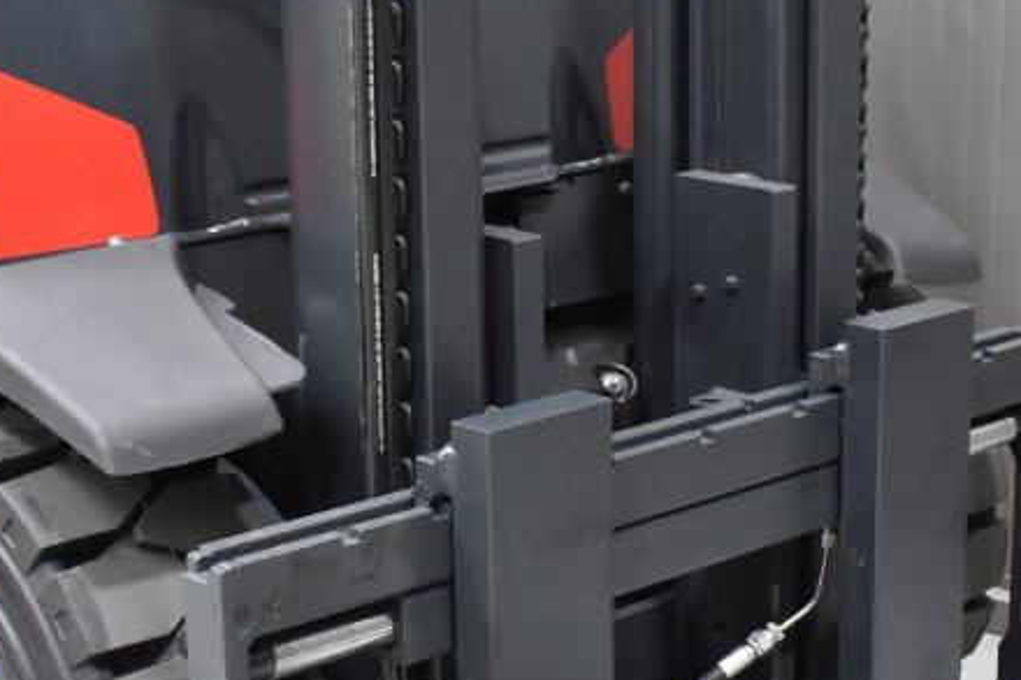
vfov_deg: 15.1
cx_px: 615
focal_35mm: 90
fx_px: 2551
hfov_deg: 22.6
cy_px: 566
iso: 1600
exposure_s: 1/20
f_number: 5
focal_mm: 22
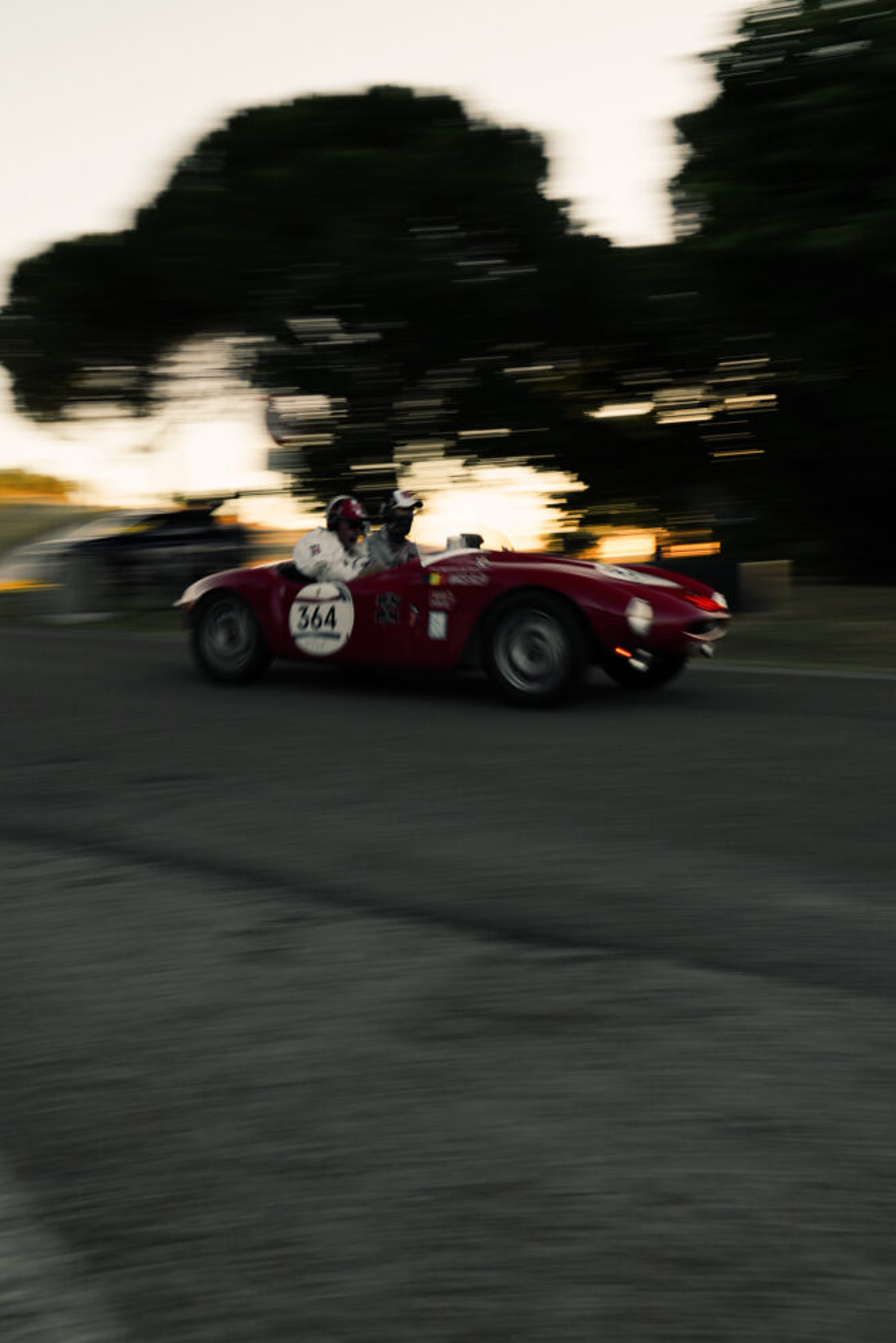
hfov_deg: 38.8
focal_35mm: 34
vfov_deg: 55.4
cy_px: 542
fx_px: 1269
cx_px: 532
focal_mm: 24
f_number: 6.3
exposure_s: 1/40
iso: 100
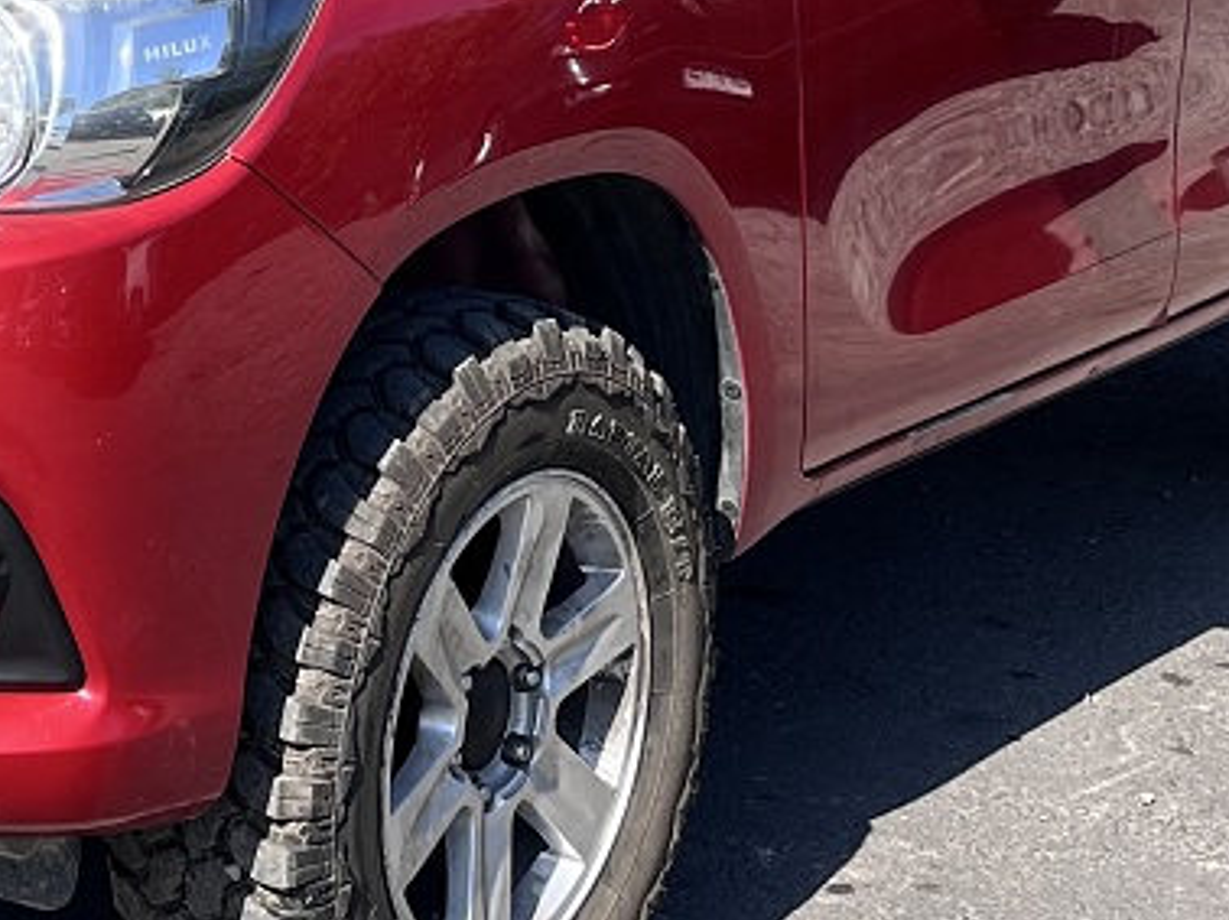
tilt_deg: -5.3
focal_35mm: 94
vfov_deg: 15.4
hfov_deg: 20.7
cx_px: 281
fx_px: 3335
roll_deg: -1.4
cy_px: -13
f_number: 1.6
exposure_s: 1/1623
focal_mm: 5.1
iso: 50
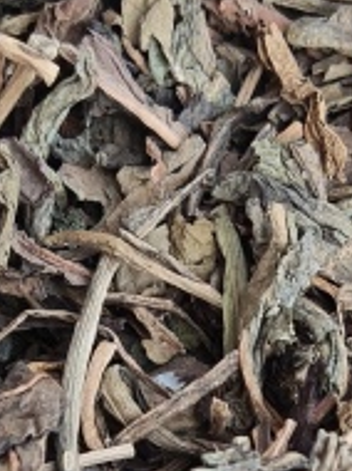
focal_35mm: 135
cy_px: 680
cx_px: 265
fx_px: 1834
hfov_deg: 10.9
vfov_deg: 13.8
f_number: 1.8
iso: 50
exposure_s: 1/808
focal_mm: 5.59
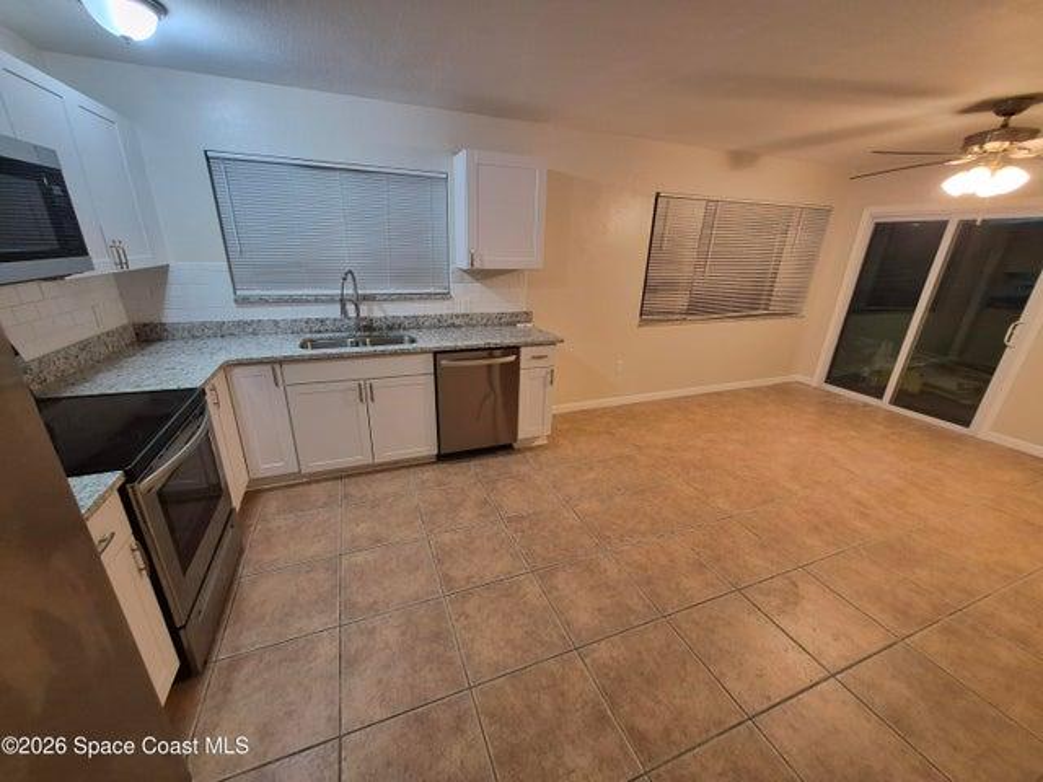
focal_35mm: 13
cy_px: 391
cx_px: 522
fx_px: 392
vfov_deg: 89.9
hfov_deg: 106.2
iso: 400
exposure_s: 1/60
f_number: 2.2
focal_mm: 1.74
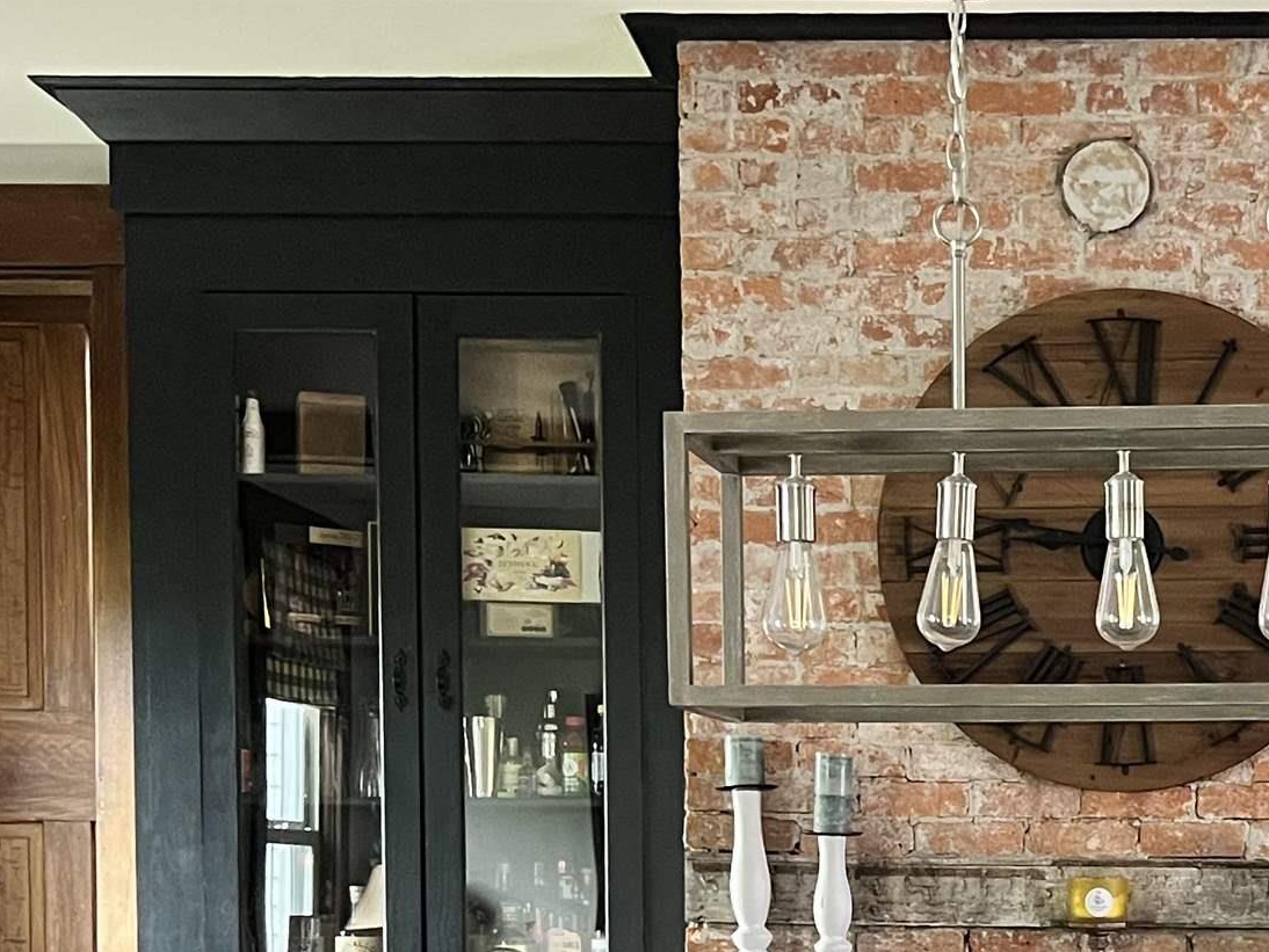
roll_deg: +0.3
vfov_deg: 19.5
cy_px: 1001
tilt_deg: -3.0
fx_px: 2677
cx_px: 1073
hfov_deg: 26.0
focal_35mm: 73
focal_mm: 5.7
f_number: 1.5
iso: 640
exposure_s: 1/34
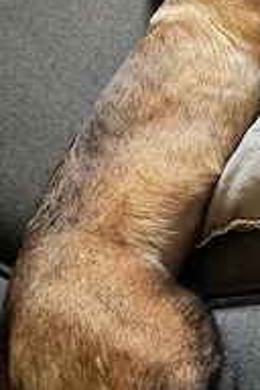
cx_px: 223
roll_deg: +31.2
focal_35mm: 52
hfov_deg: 25.4
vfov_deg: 38.1
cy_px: 167
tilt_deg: -38.9
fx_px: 563
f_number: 1.78
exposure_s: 1/9
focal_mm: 6.76
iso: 2500
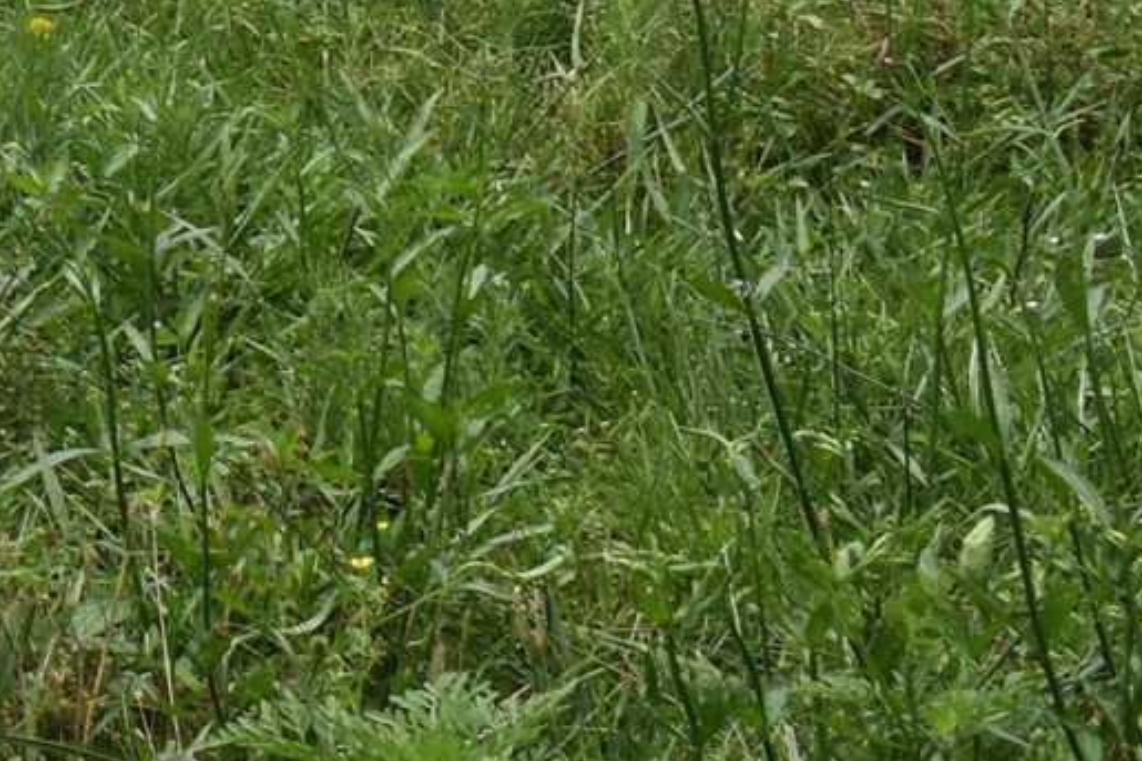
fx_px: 6532
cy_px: -1103
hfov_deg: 9.0
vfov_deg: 6.3
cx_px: -1581
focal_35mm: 206
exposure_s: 1/250
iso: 110
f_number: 8
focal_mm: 23
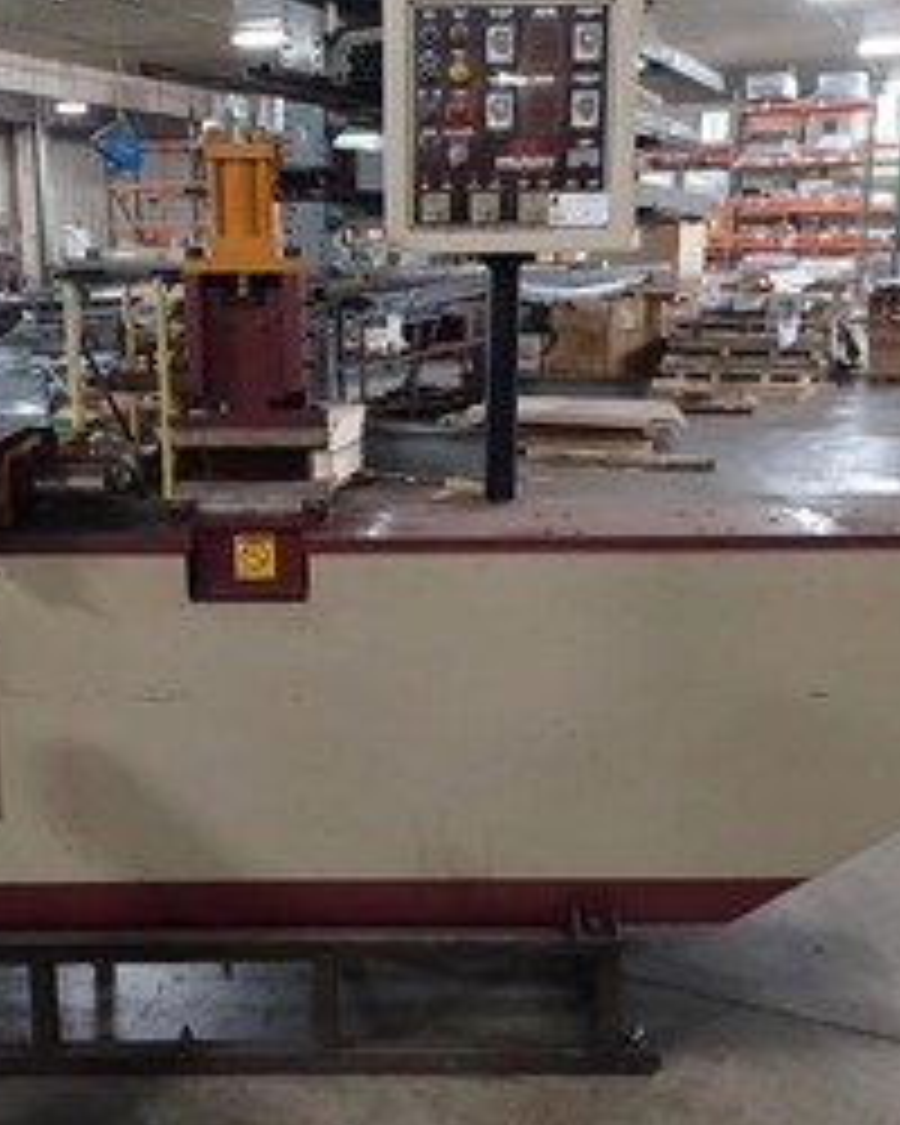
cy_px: 554
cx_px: 396
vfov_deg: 46.8
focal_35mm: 39
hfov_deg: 38.2
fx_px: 1299
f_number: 1.8
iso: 800
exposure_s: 1/25
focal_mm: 4.6
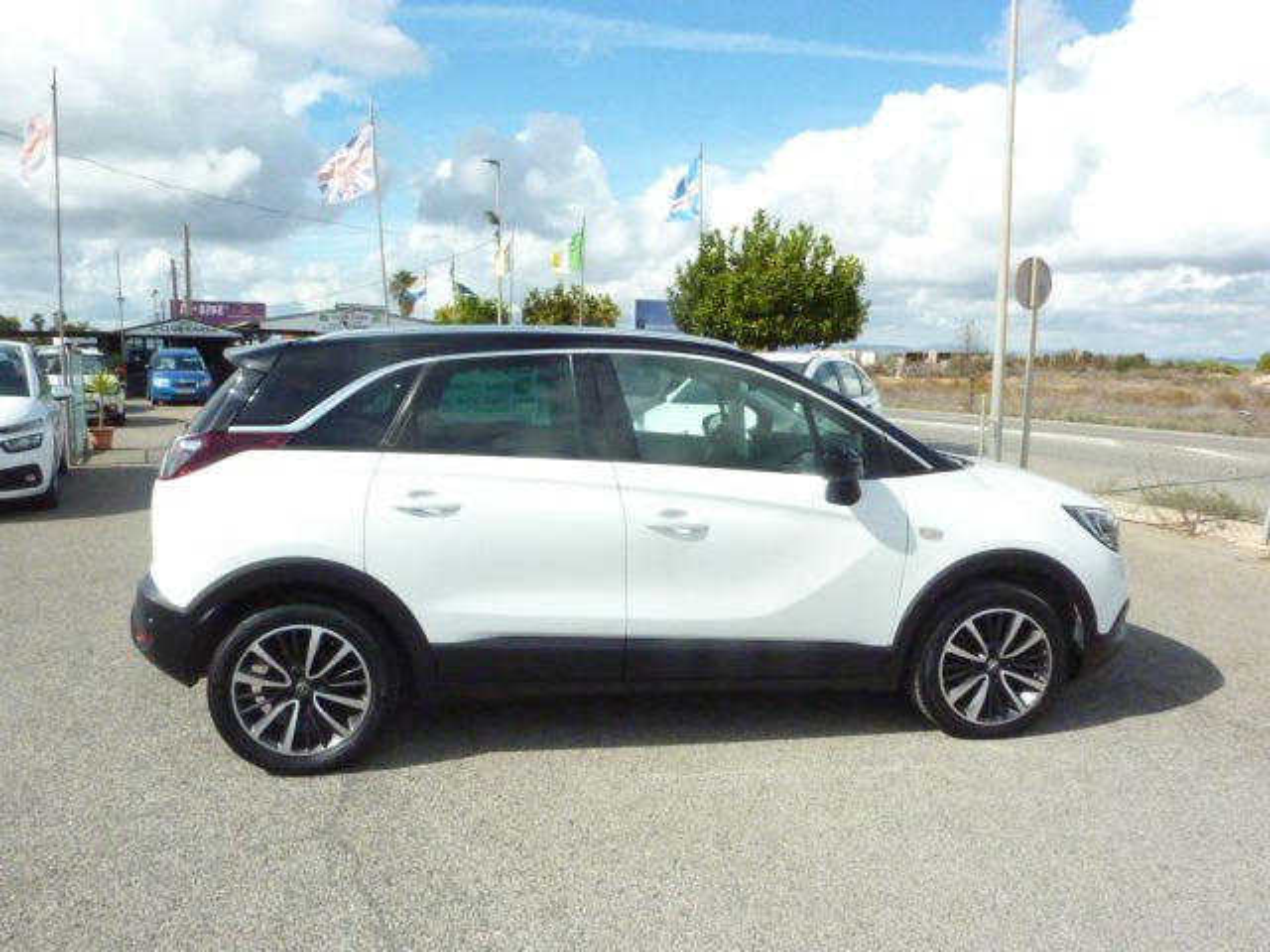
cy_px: 476
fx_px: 917
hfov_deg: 69.4
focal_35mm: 25
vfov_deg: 54.9
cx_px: 635
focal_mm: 4.1
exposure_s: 1/2000
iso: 800
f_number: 6.3
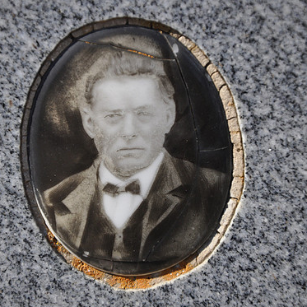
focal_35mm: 208
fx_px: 2084
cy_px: 158
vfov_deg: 8.4
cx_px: 137
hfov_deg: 8.4
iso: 400
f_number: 5.6
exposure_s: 1/400
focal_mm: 105
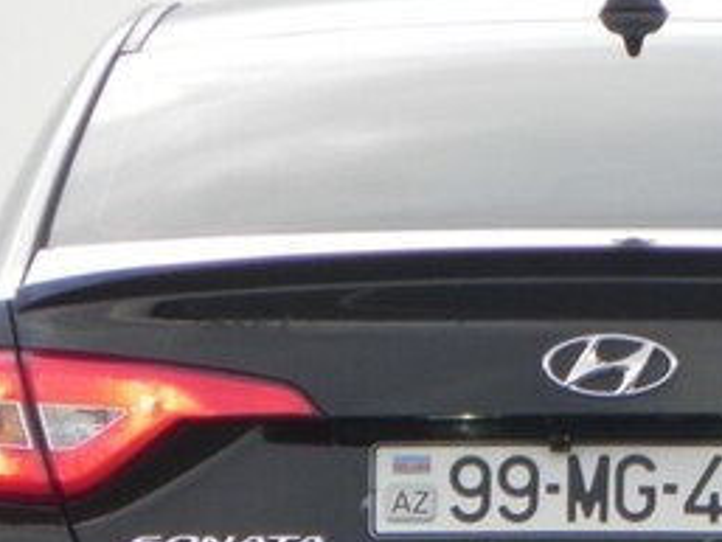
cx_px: 632
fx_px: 32428
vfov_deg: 1.0
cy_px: 619
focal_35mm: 1554
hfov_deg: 1.3
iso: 166
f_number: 5
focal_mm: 107.6
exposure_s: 1/60
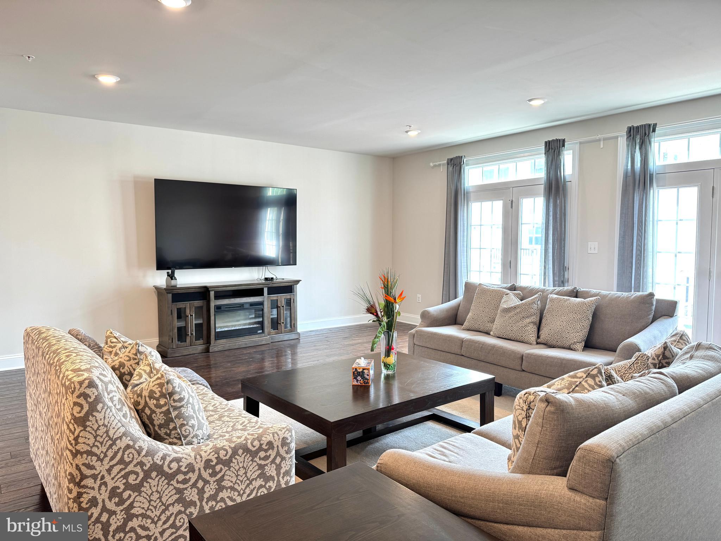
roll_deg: -0.1
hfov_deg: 71.6
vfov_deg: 56.8
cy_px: 270
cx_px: 360
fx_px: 500
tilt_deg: -3.8
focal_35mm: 24
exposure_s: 1/60
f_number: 1.78
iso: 200
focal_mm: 6.76
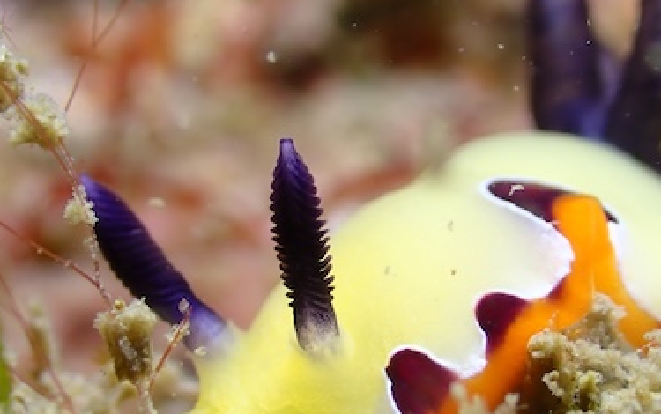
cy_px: 266
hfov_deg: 13.2
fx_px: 2866
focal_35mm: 159
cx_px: 354
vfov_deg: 8.3
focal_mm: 15.66
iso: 100
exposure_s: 1/320
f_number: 6.3
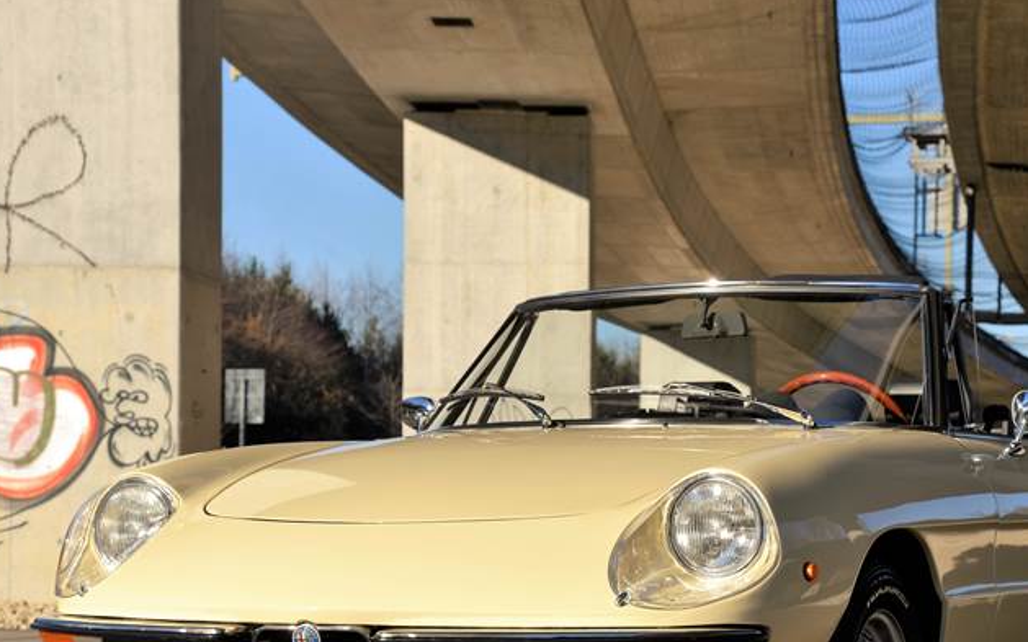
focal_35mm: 101
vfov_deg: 12.9
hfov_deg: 20.5
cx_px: 682
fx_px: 2829
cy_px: 487
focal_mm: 65
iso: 100
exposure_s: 1/250
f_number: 8
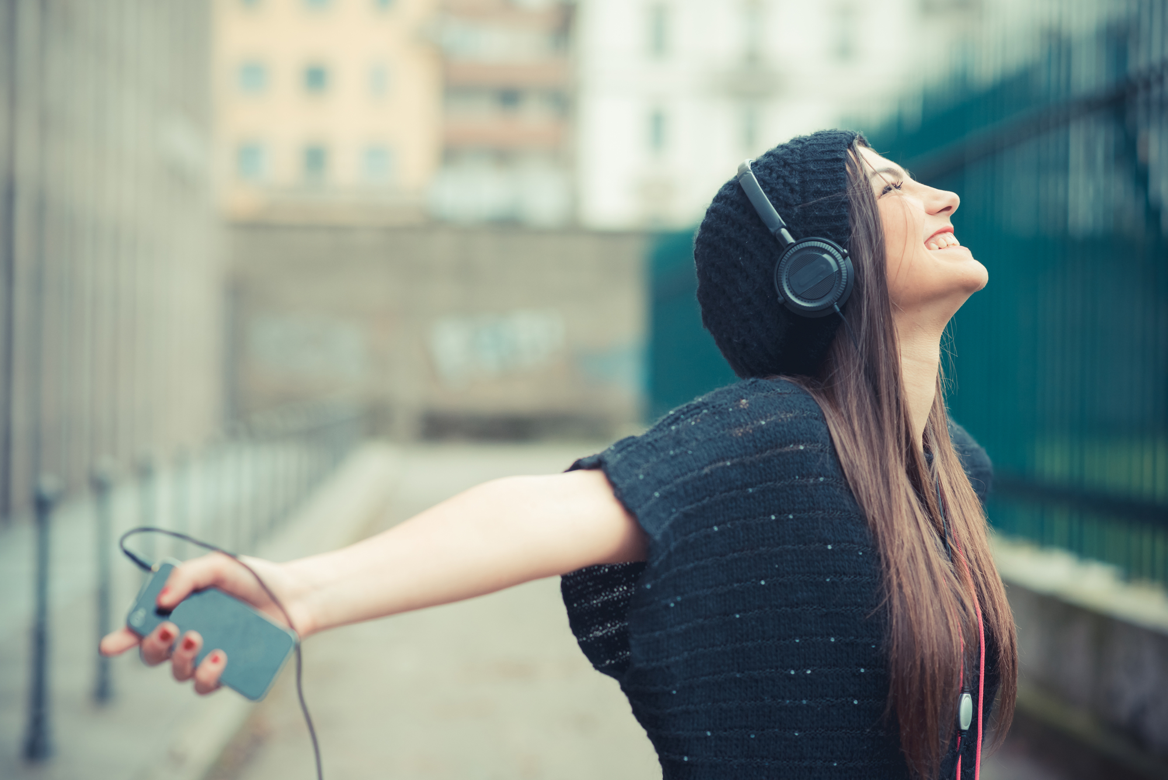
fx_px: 2759
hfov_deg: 23.9
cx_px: 584
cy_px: 390
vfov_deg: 16.1
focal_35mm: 85
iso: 800
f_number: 2.8
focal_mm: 85
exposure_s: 1/400
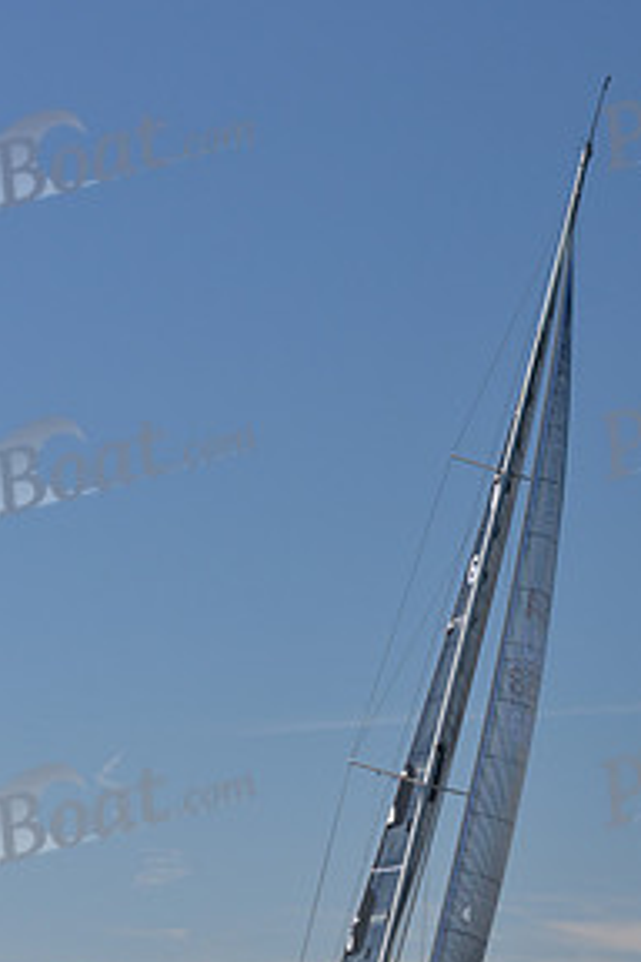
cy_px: 615
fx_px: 3766
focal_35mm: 141
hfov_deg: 9.7
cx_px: 429
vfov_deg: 14.5
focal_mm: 70
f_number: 6.3
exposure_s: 1/800
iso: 200
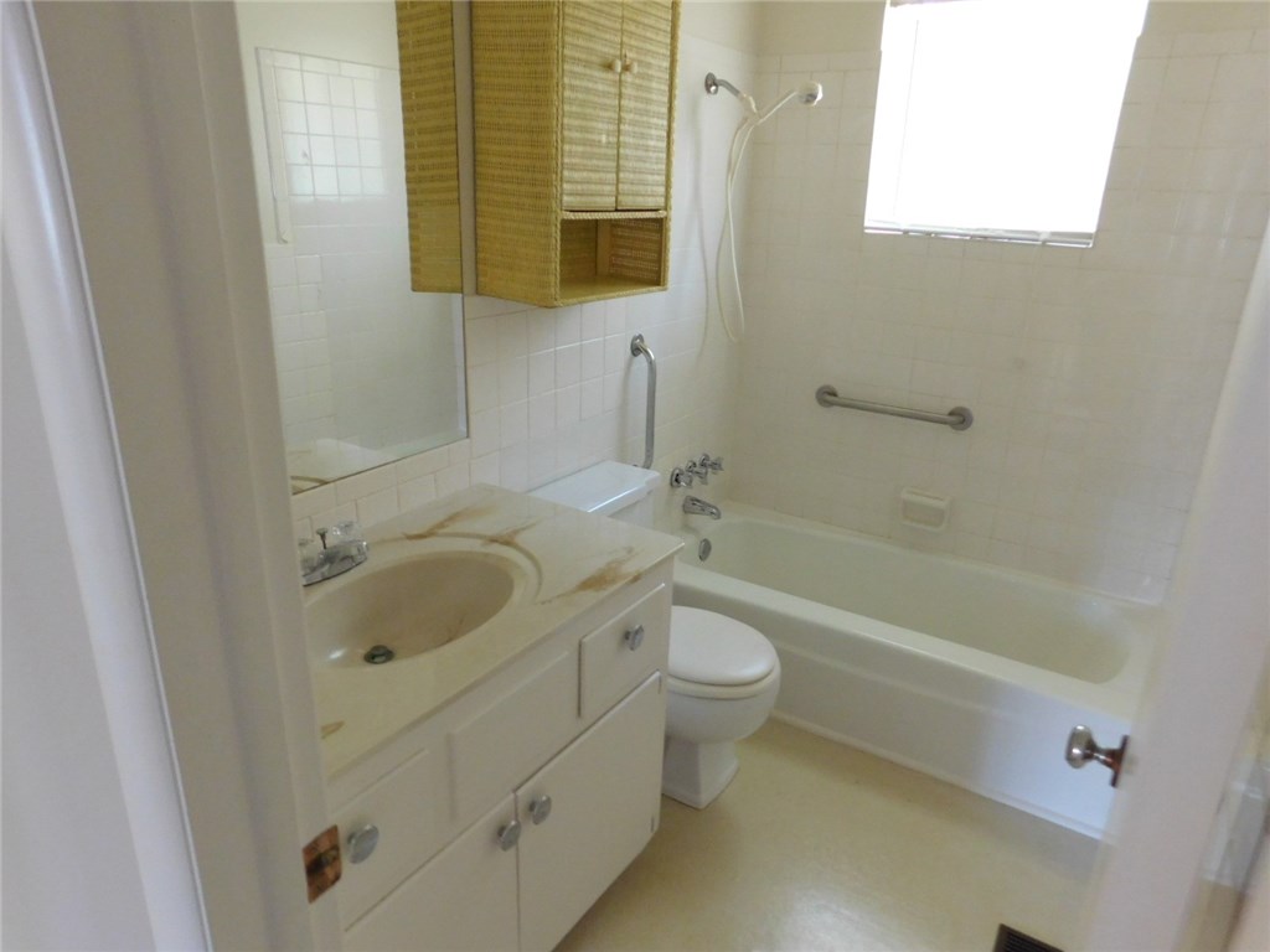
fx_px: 844
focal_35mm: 23
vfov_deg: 58.9
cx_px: 635
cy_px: 476
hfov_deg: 73.9
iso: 400
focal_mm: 4
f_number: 3
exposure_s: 1/20
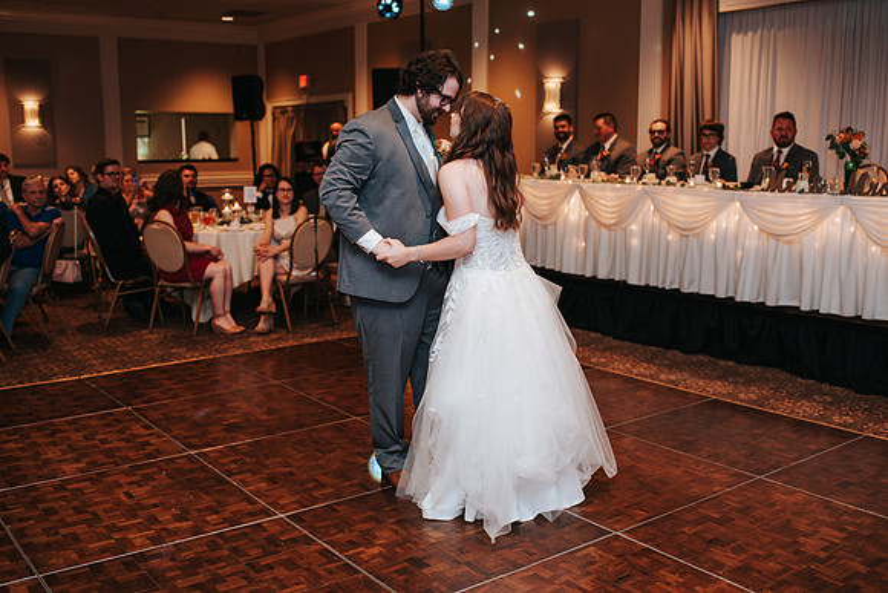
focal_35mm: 38
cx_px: 444
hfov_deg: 51.2
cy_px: 312
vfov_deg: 35.5
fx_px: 927
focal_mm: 35
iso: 1000
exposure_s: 1/160
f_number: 2.8
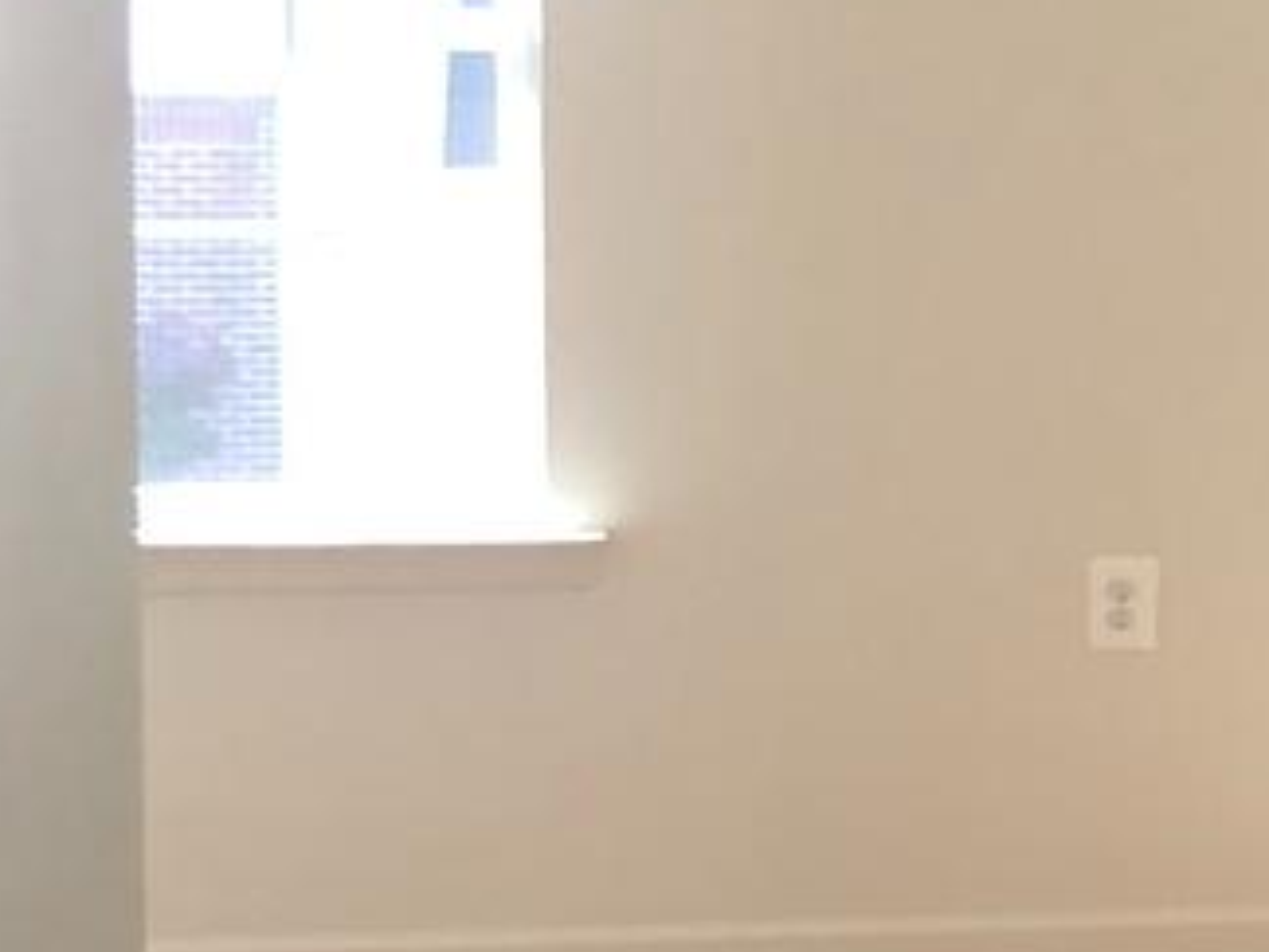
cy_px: 388
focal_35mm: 177
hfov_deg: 10.2
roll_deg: -0.8
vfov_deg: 8.4
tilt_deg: -3.7
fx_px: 6489
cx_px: 2663
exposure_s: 1/40
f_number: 1.8
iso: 25
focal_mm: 3.99
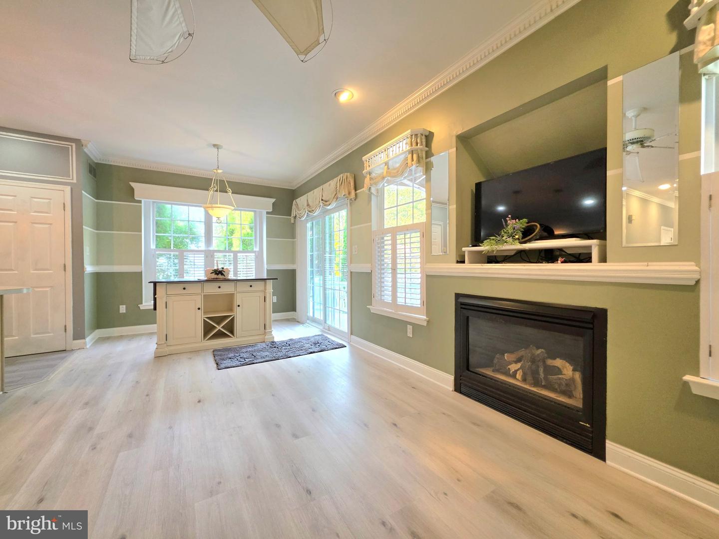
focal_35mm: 13
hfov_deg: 106.2
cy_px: 270
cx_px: 360
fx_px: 270
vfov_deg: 89.9
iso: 100
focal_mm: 2.2
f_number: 1.9
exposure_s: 1/120
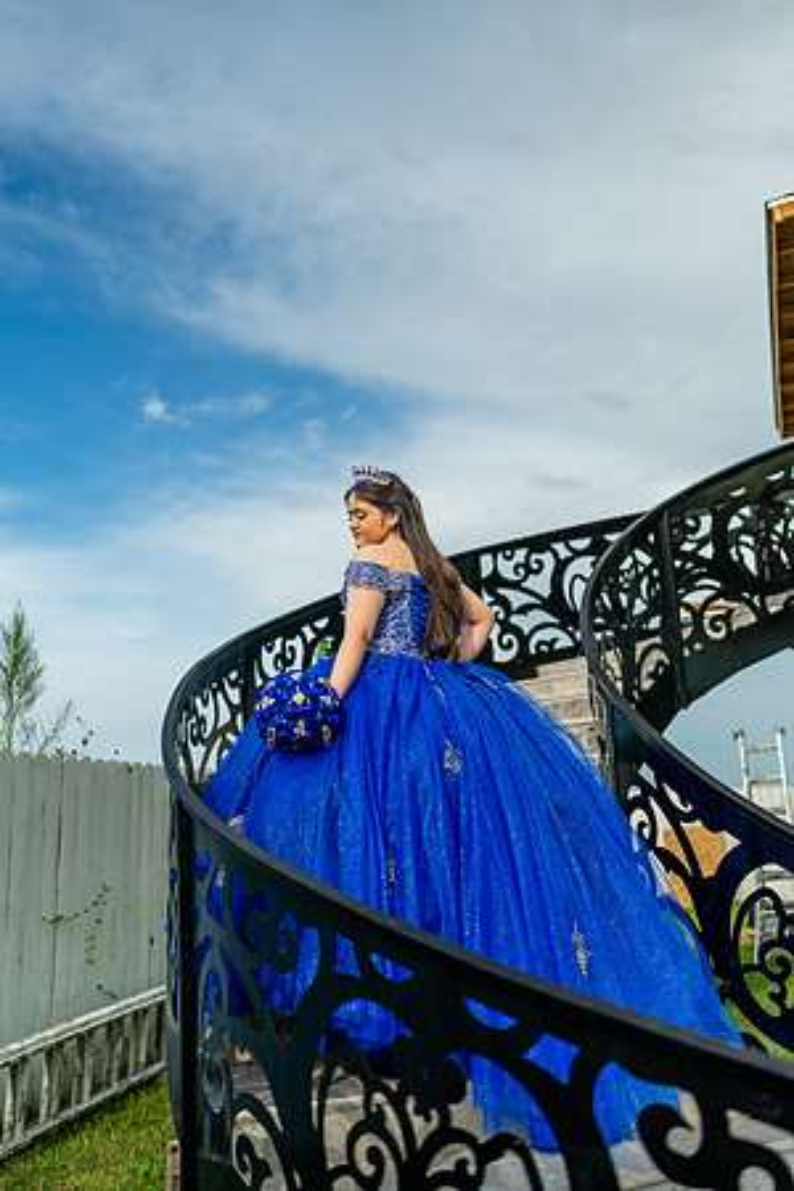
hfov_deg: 37.9
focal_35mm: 35
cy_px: 596
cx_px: 397
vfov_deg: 54.4
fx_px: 1158
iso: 100
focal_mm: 35
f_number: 1.4
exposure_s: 1/250
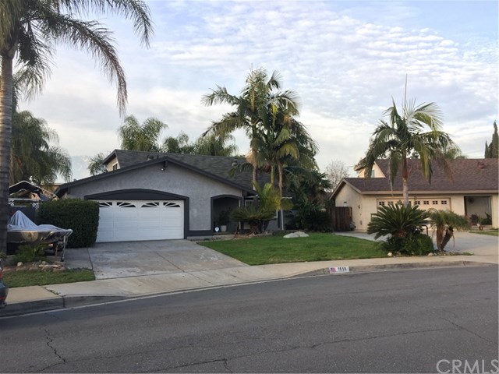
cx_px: 250
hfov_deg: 61.7
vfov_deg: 48.2
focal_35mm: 29
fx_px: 418
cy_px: 187
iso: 32
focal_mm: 4.15
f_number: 2.2
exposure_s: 1/180
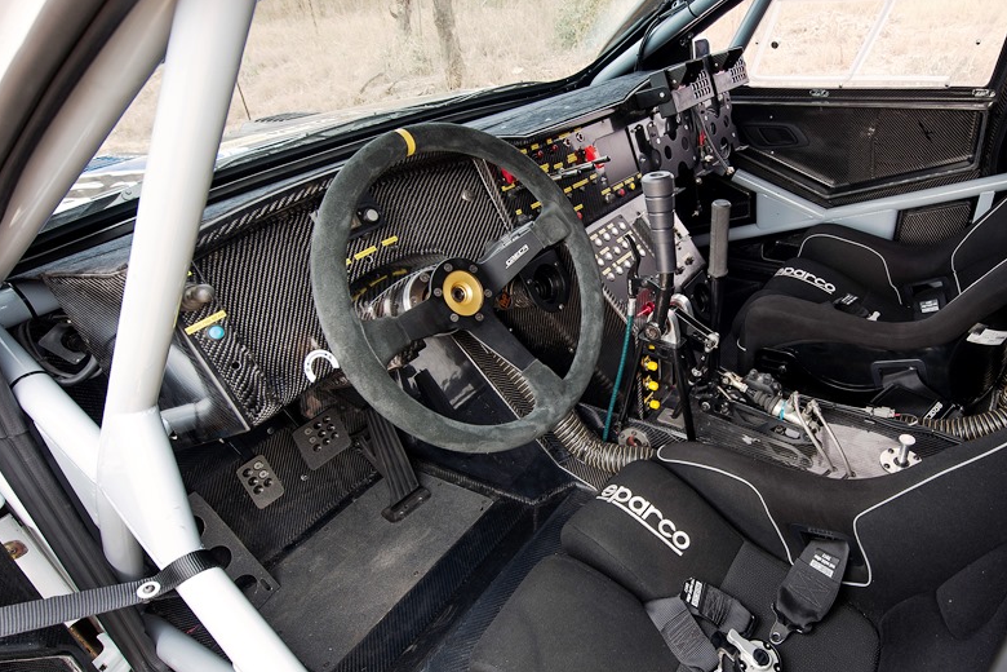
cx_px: 657
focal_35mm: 21
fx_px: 587
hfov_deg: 79.0
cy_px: 330
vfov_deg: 59.5
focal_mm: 16
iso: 100
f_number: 8
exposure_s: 1/6
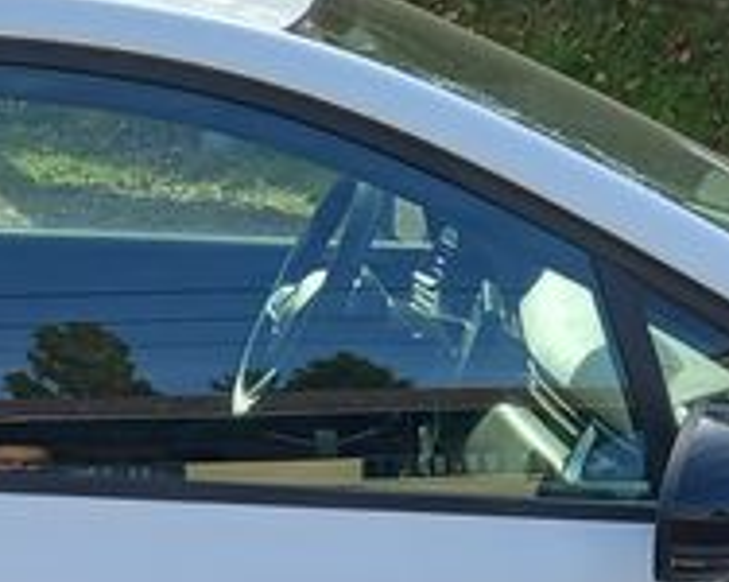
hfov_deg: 14.6
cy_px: 1017
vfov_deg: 11.1
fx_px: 2802
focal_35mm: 130
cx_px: -19
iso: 25
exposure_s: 1/168
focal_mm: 4.6
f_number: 2
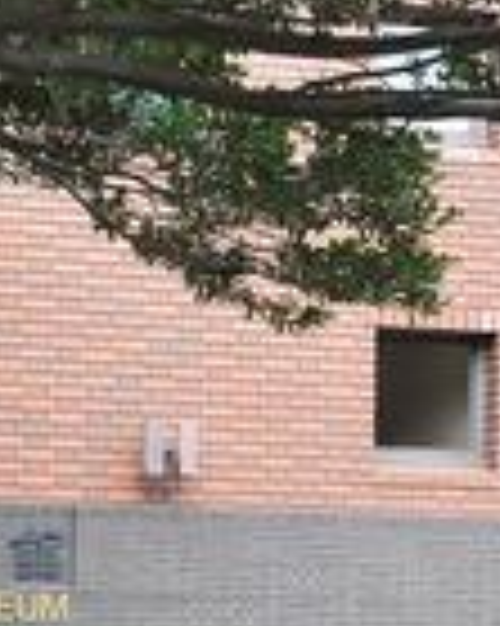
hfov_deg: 11.2
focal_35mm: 137
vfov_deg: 14.1
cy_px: 363
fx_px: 2537
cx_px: 70
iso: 800
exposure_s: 1/200
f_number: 7.1
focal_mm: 34
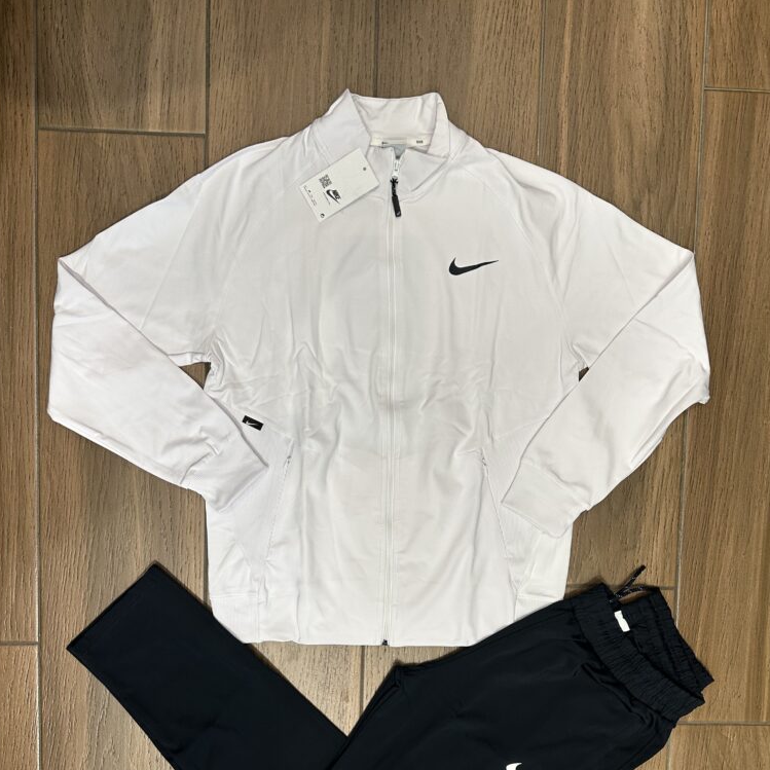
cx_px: 383
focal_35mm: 29
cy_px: 490
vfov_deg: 54.9
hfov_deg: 55.6
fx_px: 730
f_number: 1.78
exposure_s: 1/100
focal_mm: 6.86
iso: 100
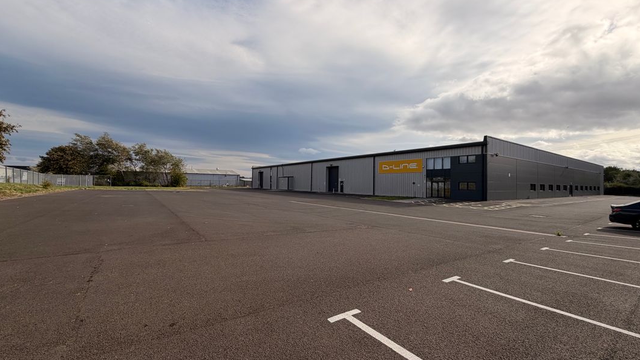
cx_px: 334
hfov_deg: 99.3
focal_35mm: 16
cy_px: 178
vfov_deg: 67.1
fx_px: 272
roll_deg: -1.7
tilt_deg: +1.6
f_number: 2.2
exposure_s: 1/1368
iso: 25
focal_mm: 2.22
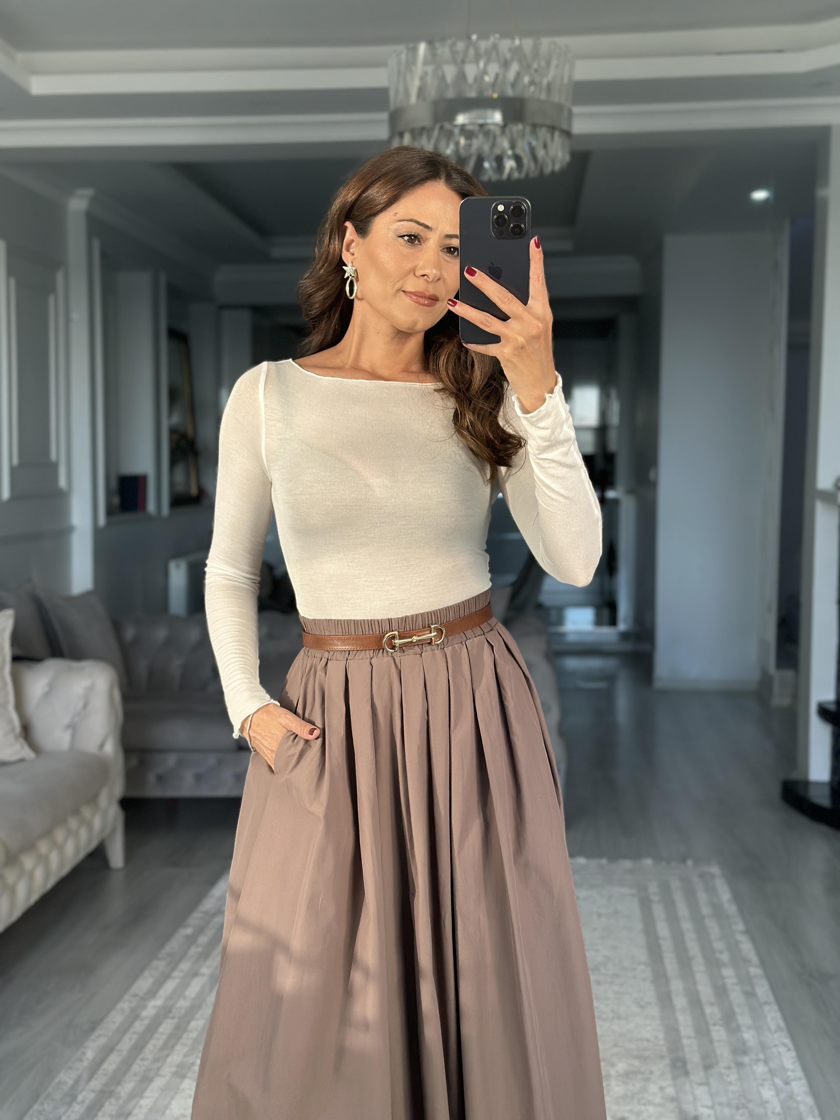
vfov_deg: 39.7
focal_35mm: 48
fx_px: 1553
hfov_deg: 30.3
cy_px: 560
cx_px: 420
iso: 80
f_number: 1.78
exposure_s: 1/121
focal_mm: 6.86
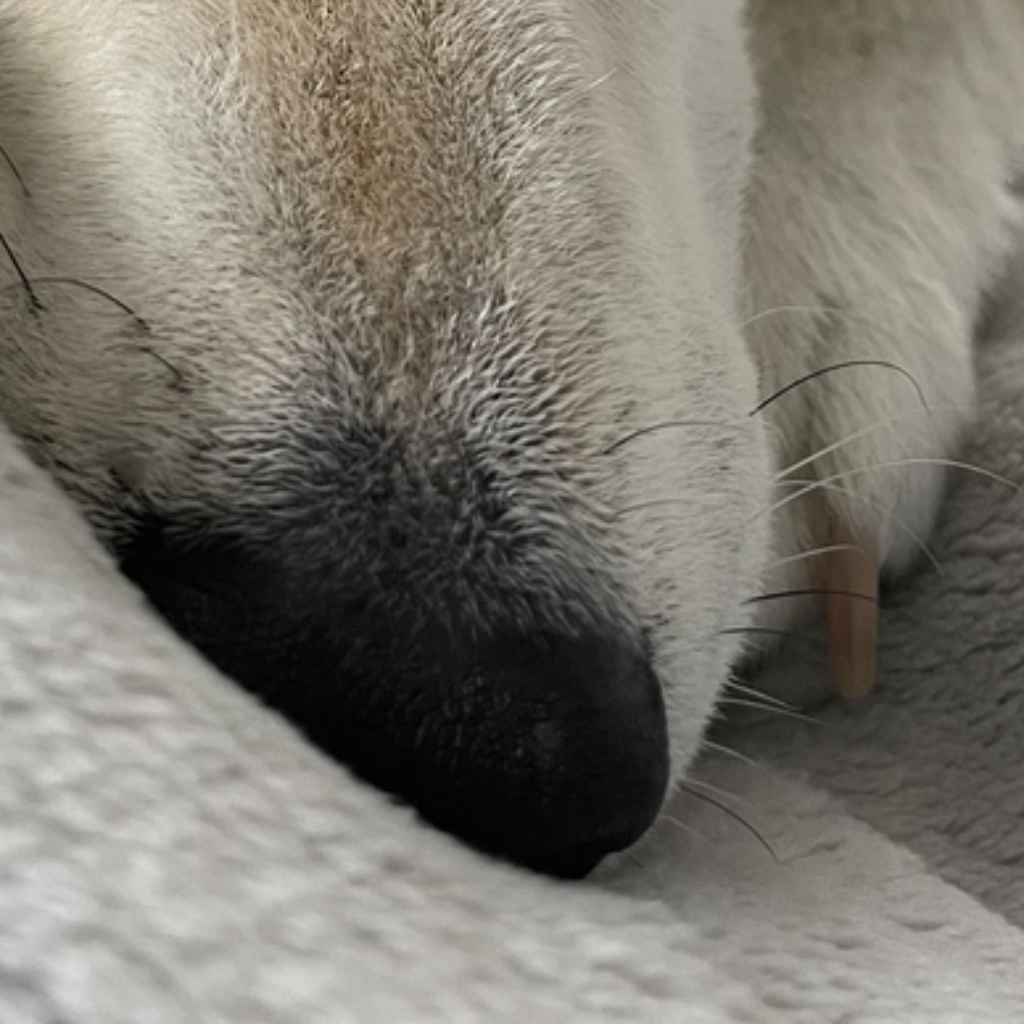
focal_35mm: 71
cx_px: 145
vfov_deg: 21.8
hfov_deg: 23.8
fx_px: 2376
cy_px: -327
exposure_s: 1/96
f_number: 1.6
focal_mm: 4.2
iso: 125
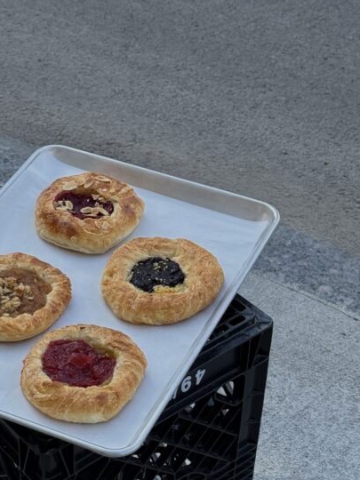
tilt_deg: -44.1
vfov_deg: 21.4
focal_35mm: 91
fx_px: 1262
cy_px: 325
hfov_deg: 16.1
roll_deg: +1.8
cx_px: 69
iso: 80
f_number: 1.78
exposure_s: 1/1185
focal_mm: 6.76
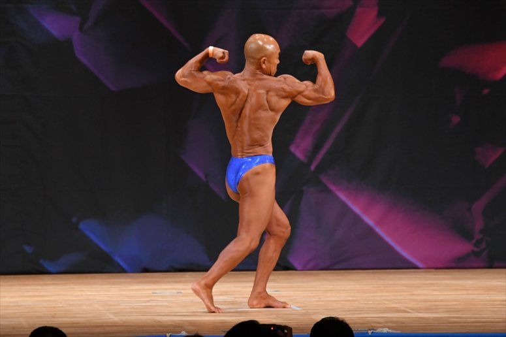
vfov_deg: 4.8
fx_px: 4004
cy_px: 168
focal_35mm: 285
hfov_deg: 7.2
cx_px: 253
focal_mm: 190
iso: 3200
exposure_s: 1/400
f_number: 5.6
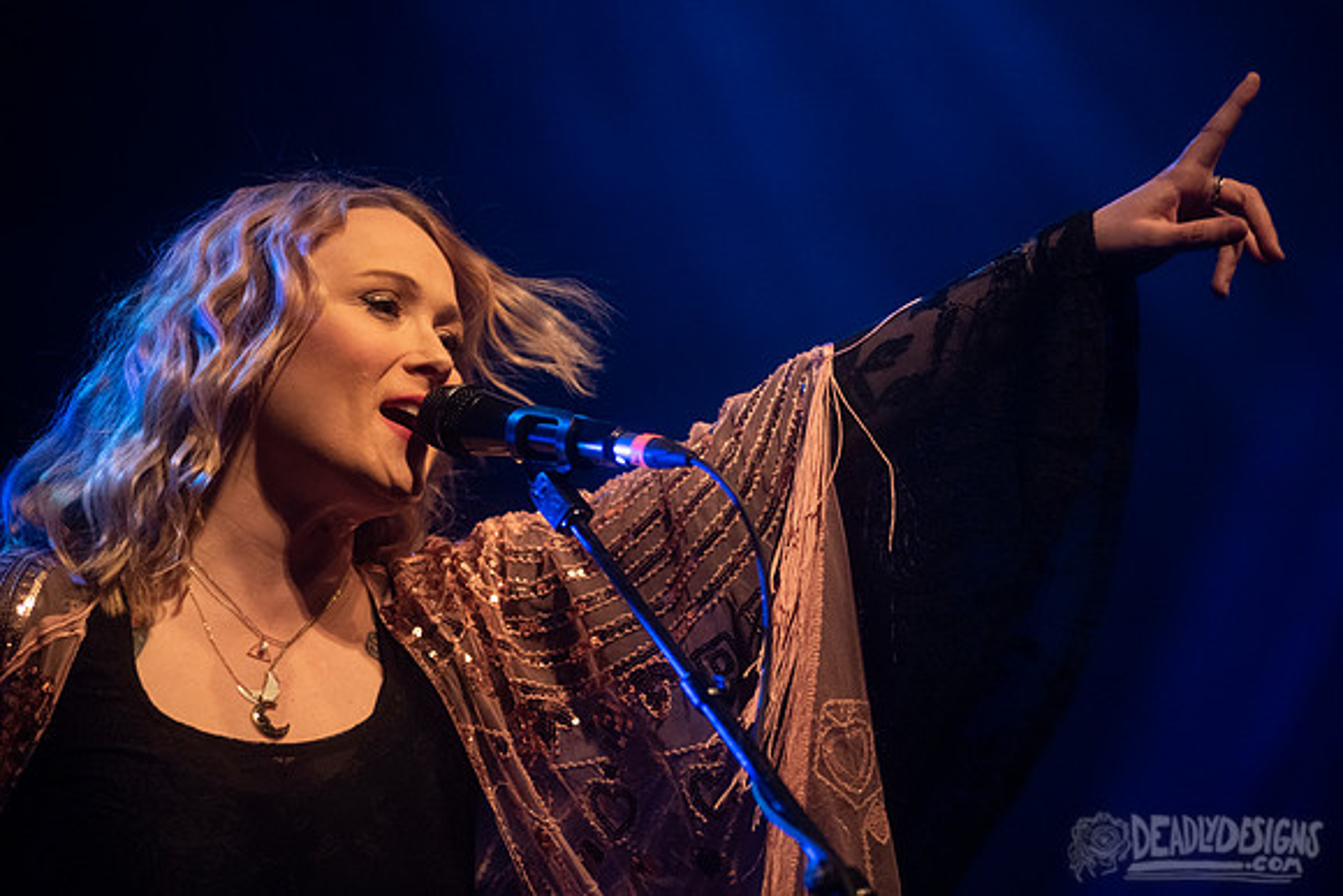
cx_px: 672
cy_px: 448
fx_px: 7463
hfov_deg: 10.3
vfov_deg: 6.9
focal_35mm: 200
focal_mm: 200
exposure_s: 1/200
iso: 2500
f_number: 3.2
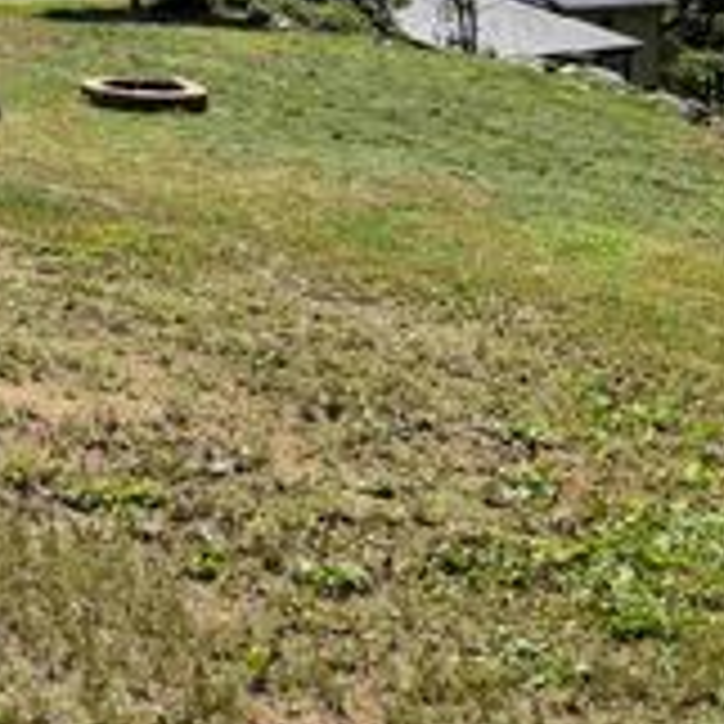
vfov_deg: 24.7
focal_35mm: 66
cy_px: -29
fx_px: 1562
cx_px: -67
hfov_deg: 24.4
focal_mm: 6.76
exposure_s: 1/4049
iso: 80
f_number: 1.78
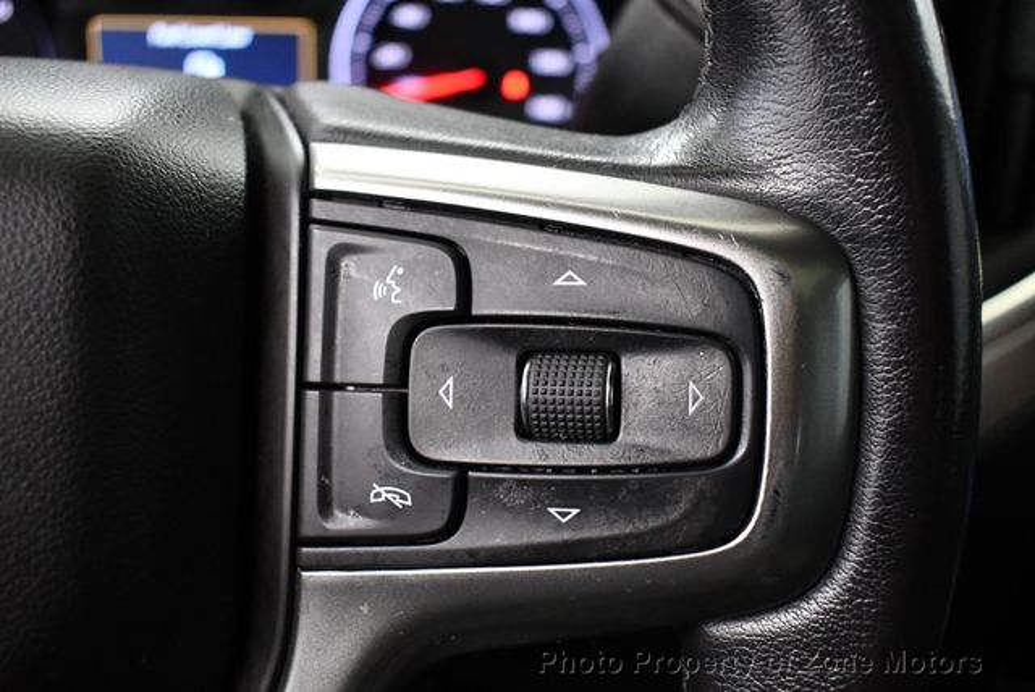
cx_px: 518
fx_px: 1036
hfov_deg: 53.1
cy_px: 346
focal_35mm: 36
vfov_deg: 36.9
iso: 3200
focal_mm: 18
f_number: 3.5
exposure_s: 1/80
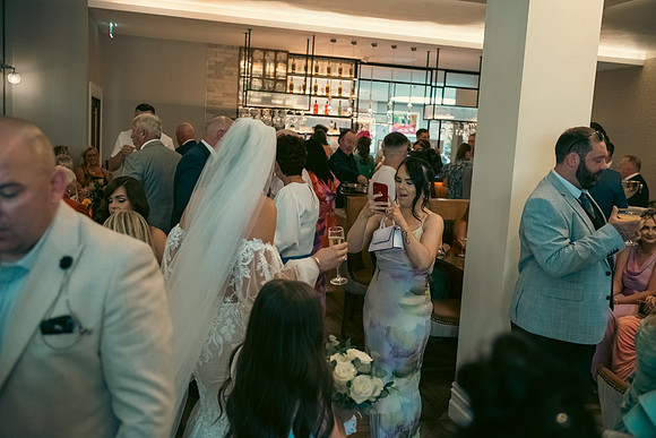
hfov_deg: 54.4
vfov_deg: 37.9
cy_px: 219
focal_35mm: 35
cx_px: 328
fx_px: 638
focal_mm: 35
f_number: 3.5
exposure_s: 1/160
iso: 2000
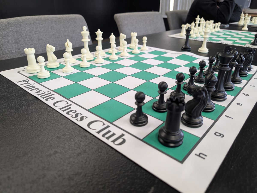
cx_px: 128
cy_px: 96
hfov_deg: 71.5
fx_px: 178
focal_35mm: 24
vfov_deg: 57.0
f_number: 1.68
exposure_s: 1/40
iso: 36
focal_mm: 6.9
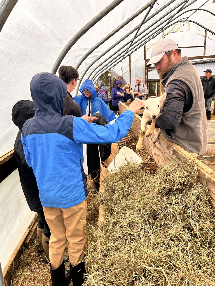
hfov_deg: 53.1
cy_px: 143
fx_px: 215
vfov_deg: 67.3
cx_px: 108
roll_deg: +2.0
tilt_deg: -15.5
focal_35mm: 26
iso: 40
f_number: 1.5
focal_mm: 5.7
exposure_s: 1/216
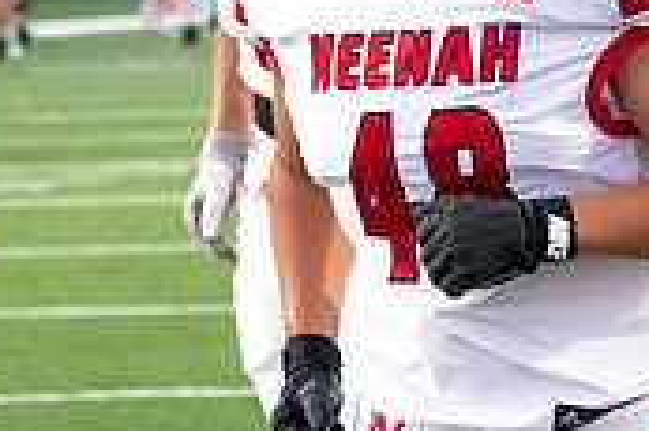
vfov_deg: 2.7
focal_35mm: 503
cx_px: 555
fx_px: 9059
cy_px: 163
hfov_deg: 4.1
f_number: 7.1
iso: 10000
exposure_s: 1/400
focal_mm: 150
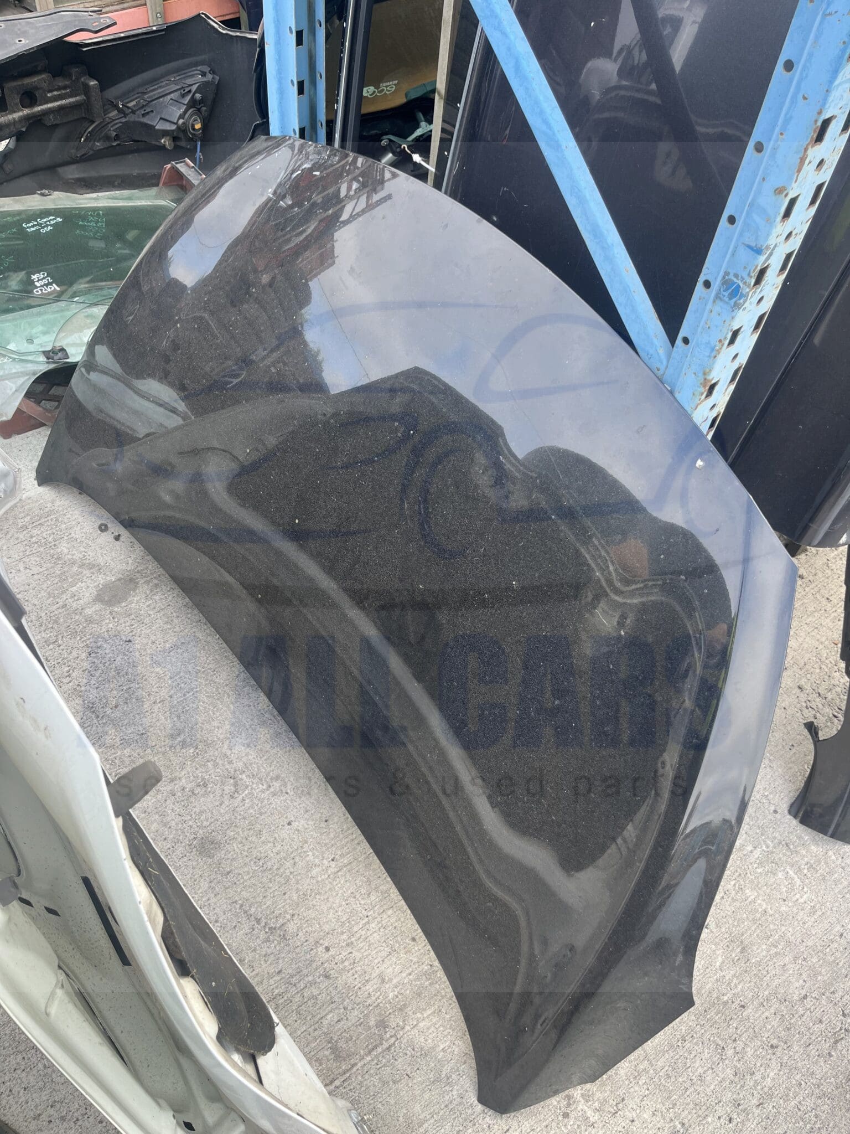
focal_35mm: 26
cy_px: 567
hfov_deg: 53.1
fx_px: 851
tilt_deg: -49.6
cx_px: 425
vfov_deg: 67.3
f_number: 1.6
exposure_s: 1/257
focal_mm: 5.1
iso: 40
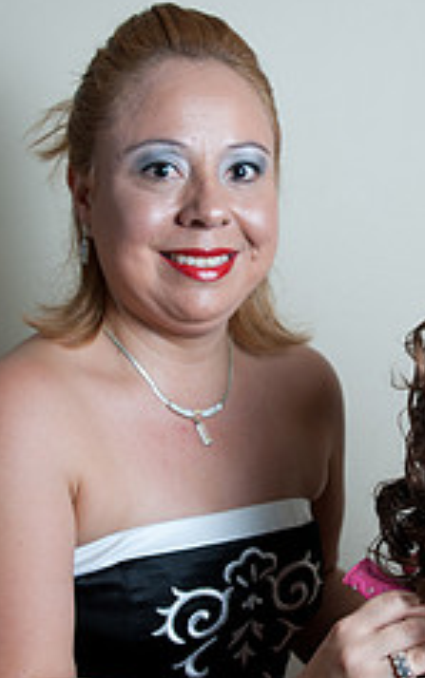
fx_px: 1000
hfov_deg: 23.5
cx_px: 359
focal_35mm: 54
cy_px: 530
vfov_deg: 36.4
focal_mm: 28
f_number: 4
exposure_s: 1/100
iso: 200
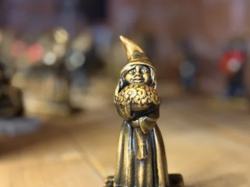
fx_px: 484
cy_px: 113
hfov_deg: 28.9
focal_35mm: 67
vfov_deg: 21.9
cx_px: 143
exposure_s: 1/20
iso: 800
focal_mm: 6.76
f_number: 1.78
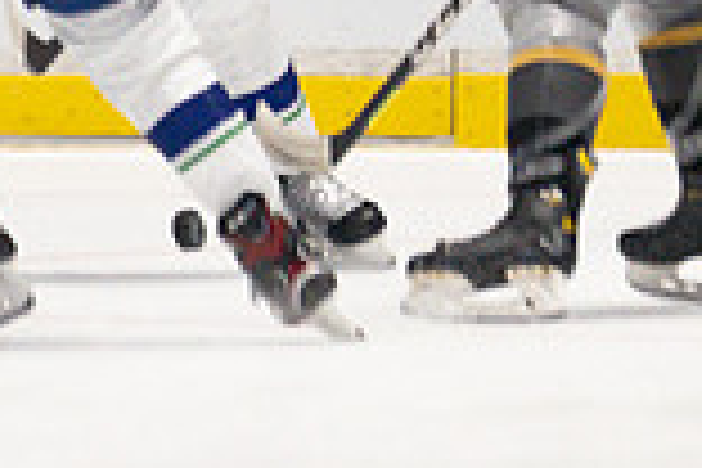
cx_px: 278
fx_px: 28526
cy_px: -303
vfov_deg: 0.9
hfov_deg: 1.4
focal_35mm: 1463
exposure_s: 1/1000
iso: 2000
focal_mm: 200
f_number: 2.8
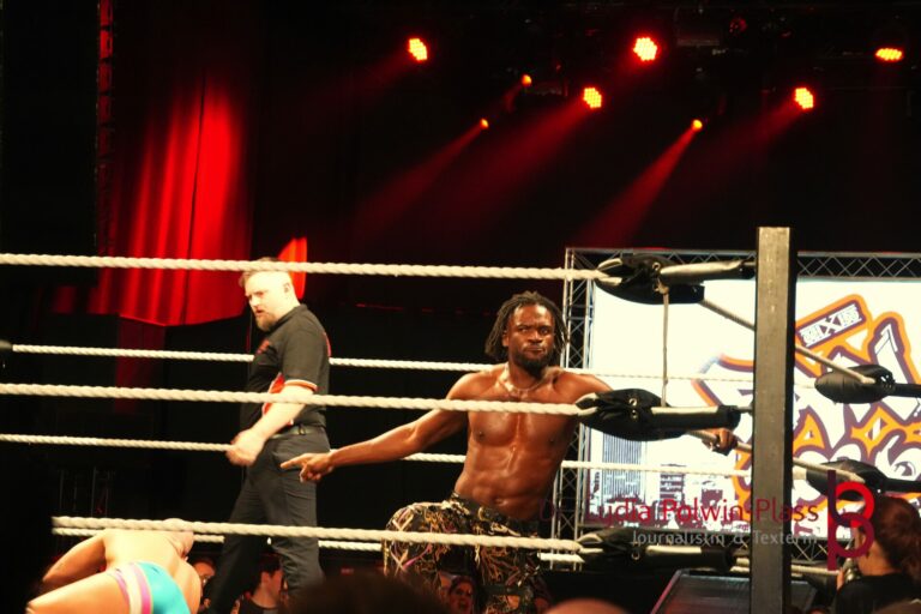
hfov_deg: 17.5
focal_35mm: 117
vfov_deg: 11.7
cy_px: 307
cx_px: 460
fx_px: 2993
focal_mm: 78
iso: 6400
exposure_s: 1/80
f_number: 5
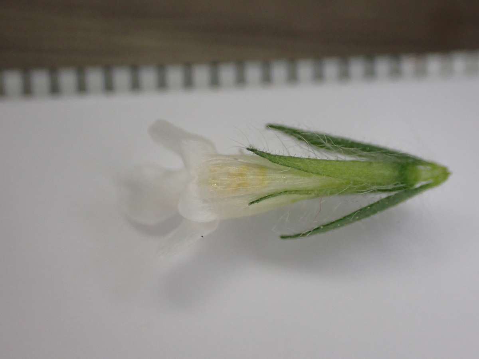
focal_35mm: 58
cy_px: 180
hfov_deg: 33.2
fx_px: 803
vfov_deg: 25.2
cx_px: 240
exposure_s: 1/250
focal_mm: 10.35
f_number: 3.5
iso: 500
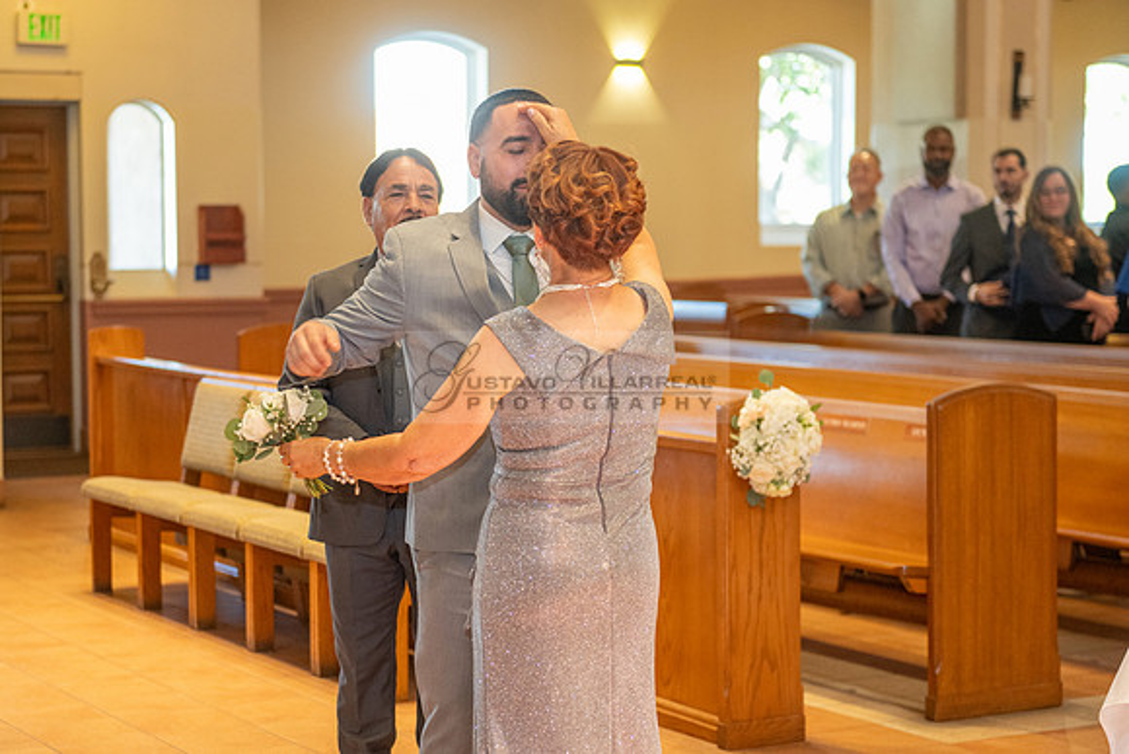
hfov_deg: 24.9
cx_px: 472
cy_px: 438
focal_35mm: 81
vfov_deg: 16.8
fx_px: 2554
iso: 1600
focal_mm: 70
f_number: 2.8
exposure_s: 1/160
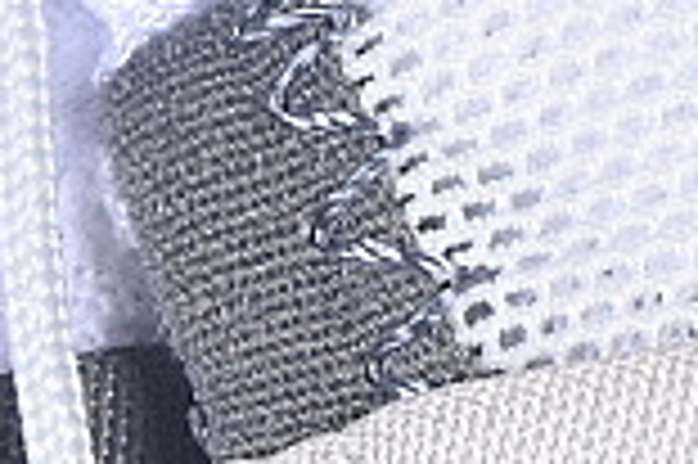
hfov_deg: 3.9
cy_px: 757
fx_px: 10130
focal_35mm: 523
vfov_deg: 2.6
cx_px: 468
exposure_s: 1/80
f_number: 7.1
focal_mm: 50
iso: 160
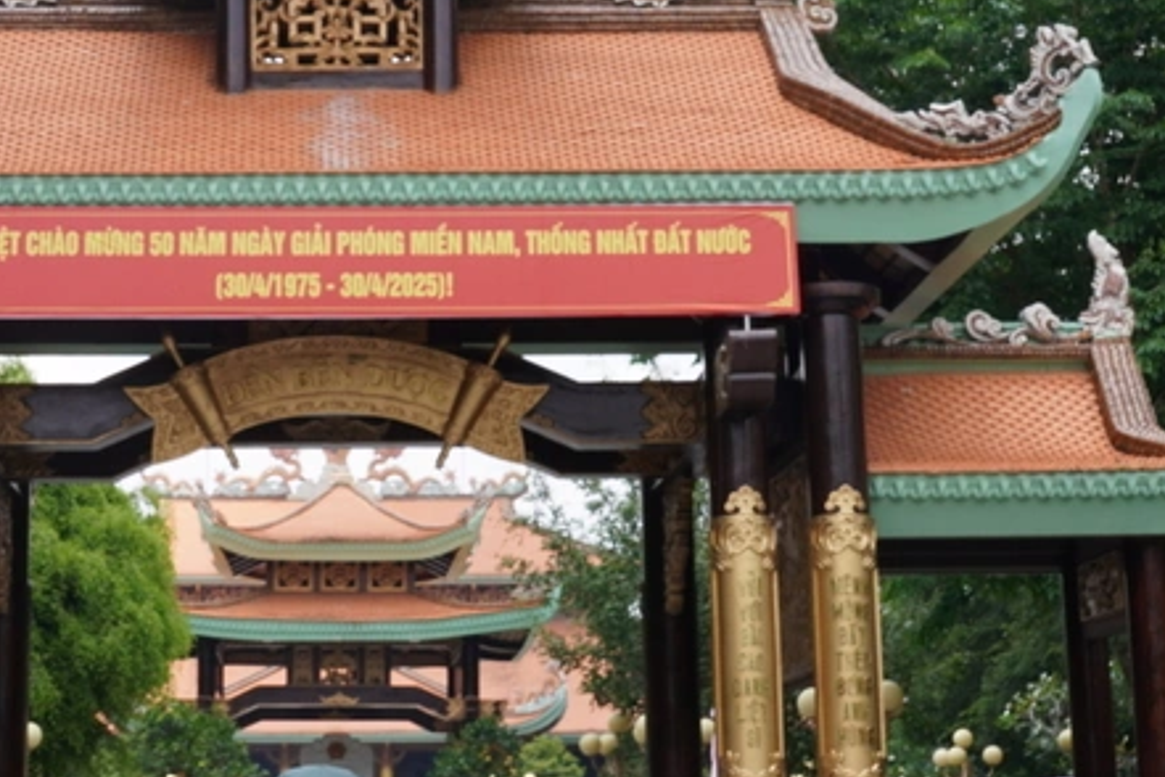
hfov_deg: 27.3
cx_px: 343
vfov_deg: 18.5
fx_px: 2379
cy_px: 281
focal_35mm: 74
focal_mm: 23.5
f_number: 10
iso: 100
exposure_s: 1/80
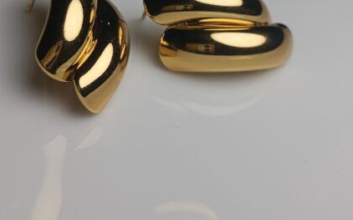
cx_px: 174
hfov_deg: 41.1
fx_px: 471
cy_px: 39
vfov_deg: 25.8
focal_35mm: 49
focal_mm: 3.98
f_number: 1.8
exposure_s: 1/499
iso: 50
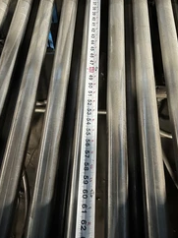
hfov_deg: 33.5
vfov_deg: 43.9
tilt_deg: -54.2
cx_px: 96
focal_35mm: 43
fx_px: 295
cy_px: 110
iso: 640
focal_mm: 5.7
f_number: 1.5
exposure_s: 1/10
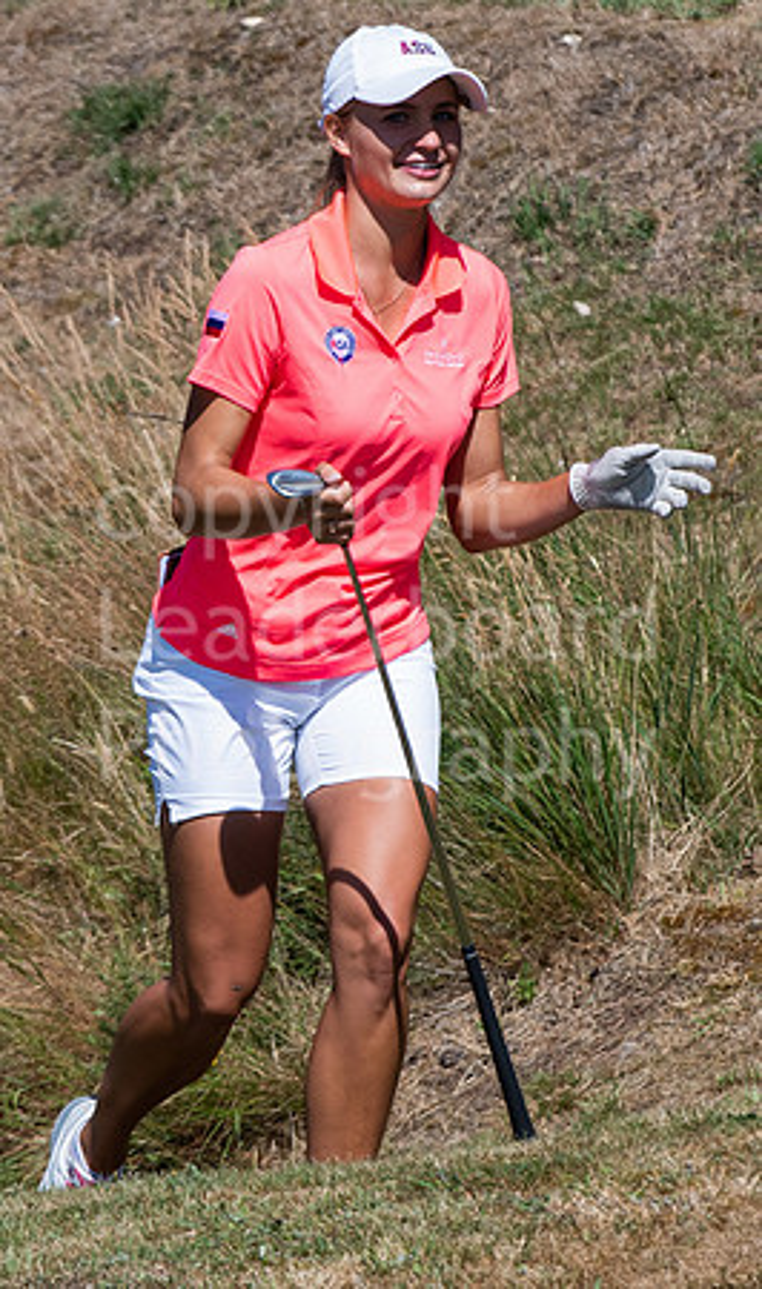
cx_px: 525
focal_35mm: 915
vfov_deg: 2.3
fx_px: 31650
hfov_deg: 1.4
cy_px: 472
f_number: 6.3
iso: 320
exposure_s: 1/1250
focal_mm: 310
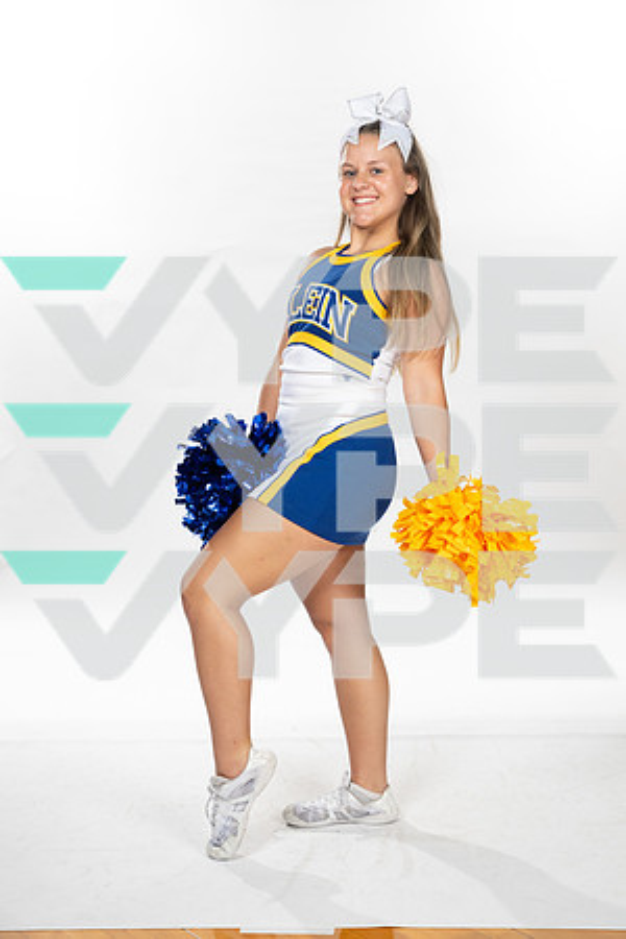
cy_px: 470
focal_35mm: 55
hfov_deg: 24.6
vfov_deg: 36.2
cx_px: 313
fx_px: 1434
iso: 800
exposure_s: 1/320
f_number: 7.1
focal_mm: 55
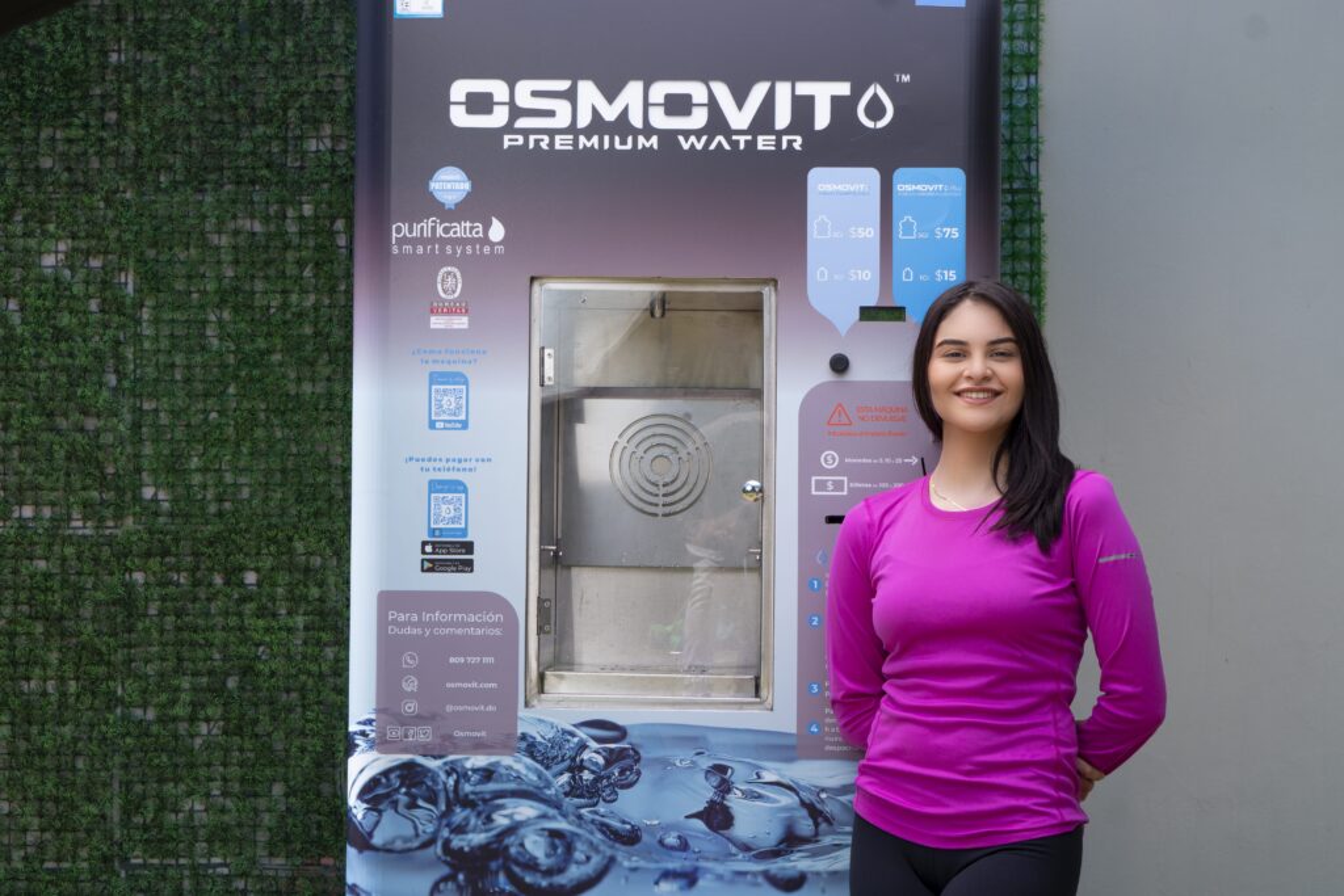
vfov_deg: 18.2
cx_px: 672
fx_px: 2800
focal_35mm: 75
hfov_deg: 27.0
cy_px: 448
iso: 100
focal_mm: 50
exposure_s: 1/160
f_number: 7.1
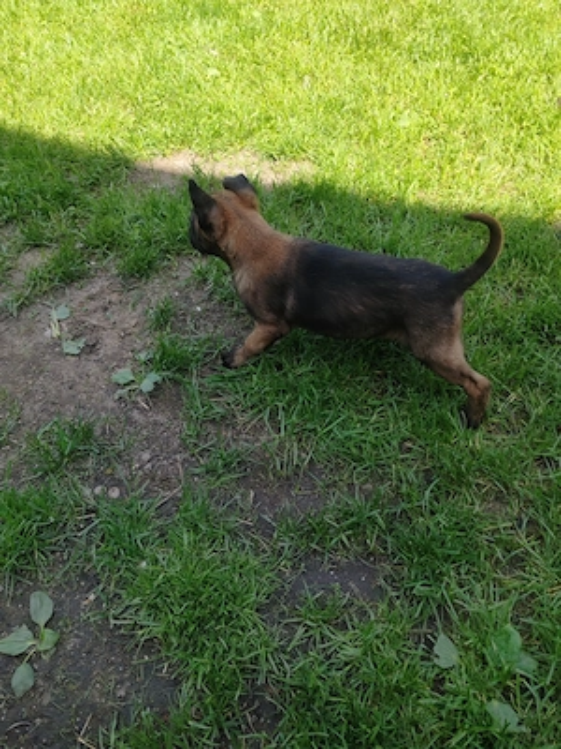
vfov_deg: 65.3
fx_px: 583
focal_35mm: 27
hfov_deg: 51.4
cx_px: 280
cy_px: 374
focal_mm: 6.12
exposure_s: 1/210
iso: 50
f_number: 1.9
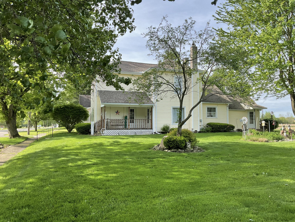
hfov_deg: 61.7
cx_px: 148
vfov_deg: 48.2
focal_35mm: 29
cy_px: 111
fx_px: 247
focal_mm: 3
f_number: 1.8
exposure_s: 1/514
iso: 16
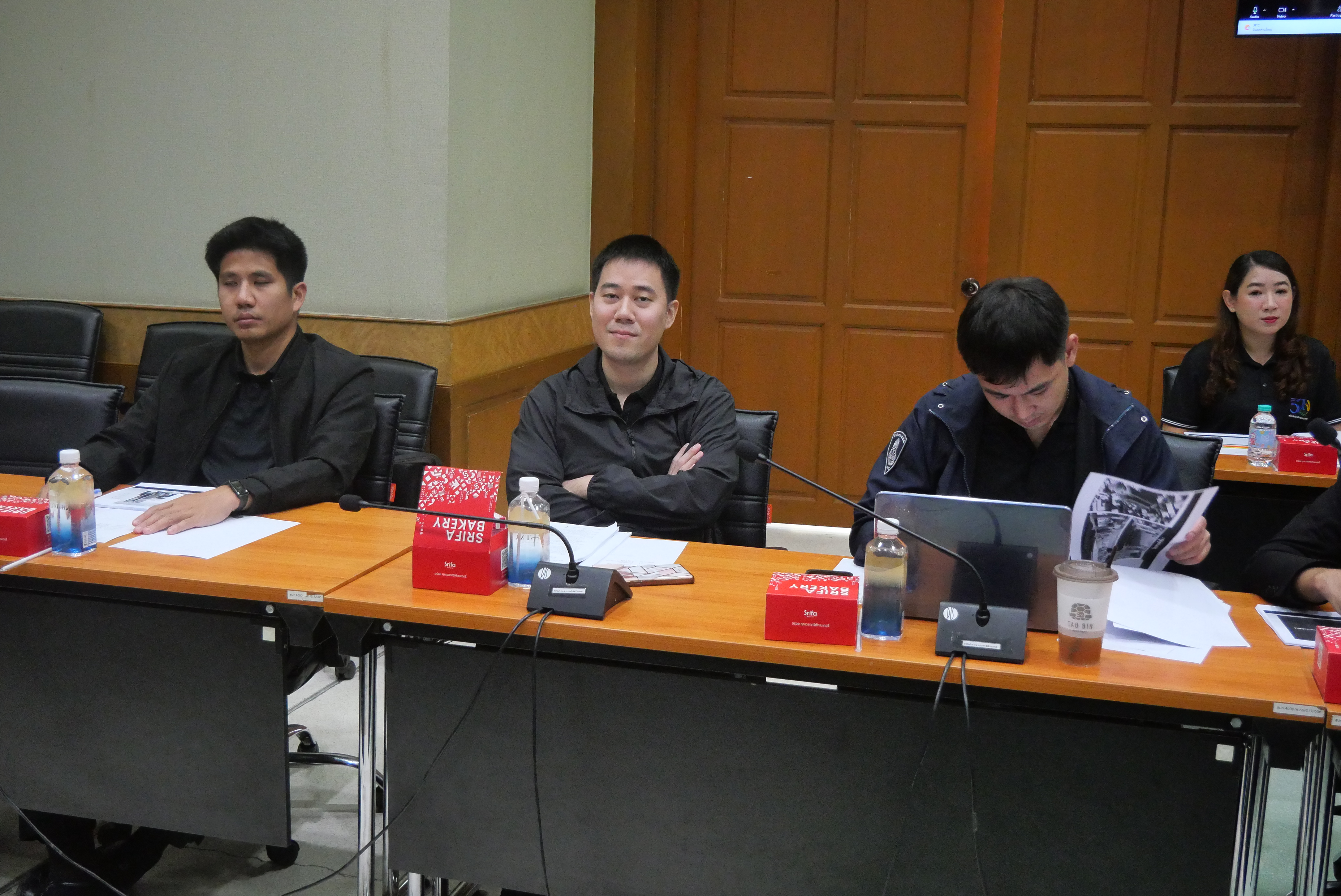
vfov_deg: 32.7
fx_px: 1528
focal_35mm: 41
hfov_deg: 47.4
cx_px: 670
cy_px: 448
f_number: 4.5
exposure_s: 1/125
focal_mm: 20
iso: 3200
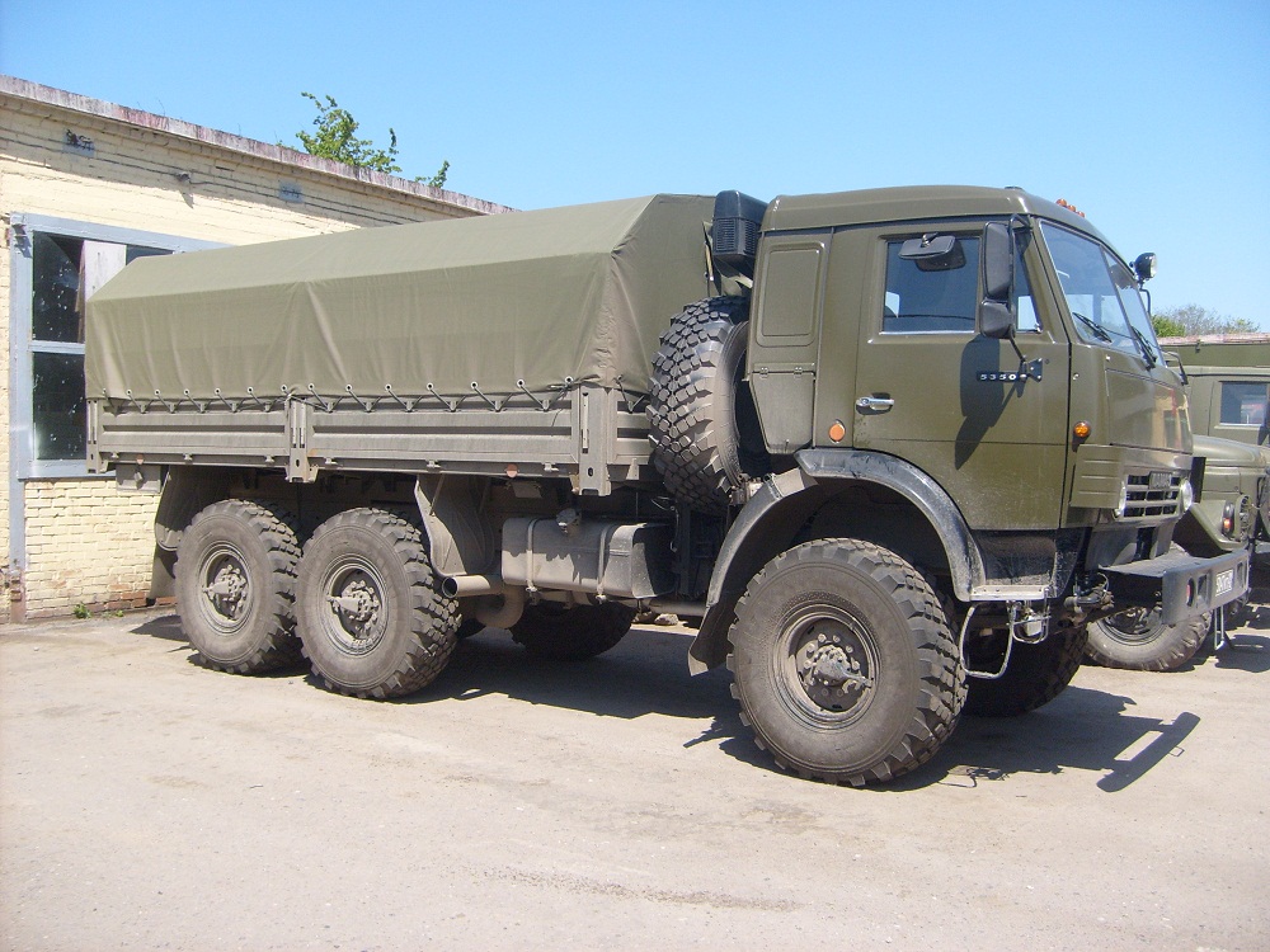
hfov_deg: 52.6
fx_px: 1284
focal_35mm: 35
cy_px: 476
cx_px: 635
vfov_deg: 40.7
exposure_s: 1/180
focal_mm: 5.8
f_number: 7.1
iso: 80
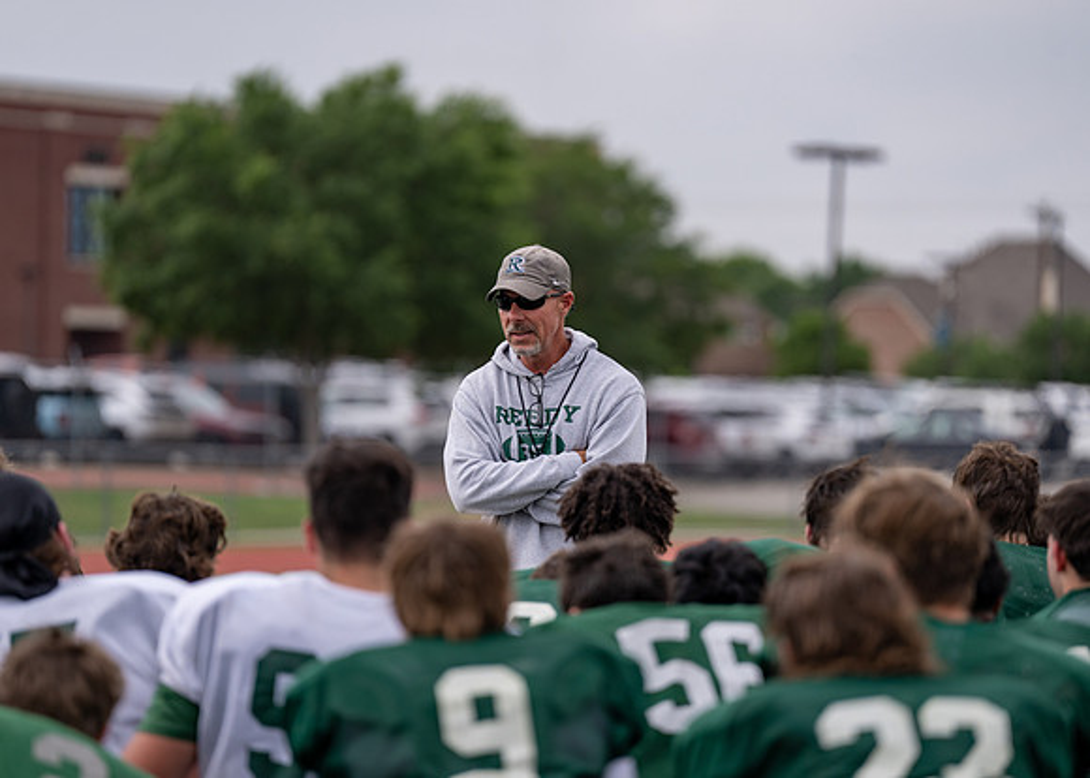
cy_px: 389
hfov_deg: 9.6
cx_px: 545
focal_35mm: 210
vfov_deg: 6.8
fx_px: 6509
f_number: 2.8
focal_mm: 200
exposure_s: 1/2500
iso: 125
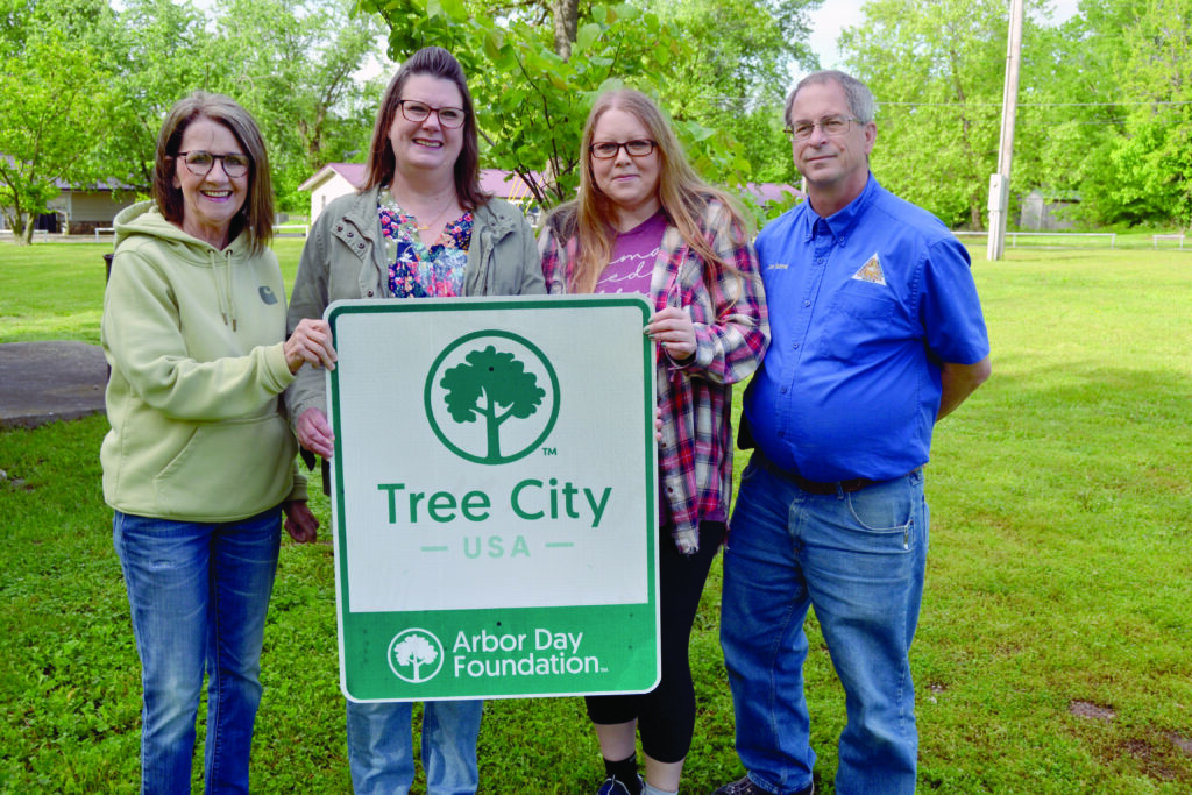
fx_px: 1192
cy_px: 398
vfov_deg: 36.9
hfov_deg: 53.1
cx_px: 596
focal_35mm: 36
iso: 100
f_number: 5.6
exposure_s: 1/125
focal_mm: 24
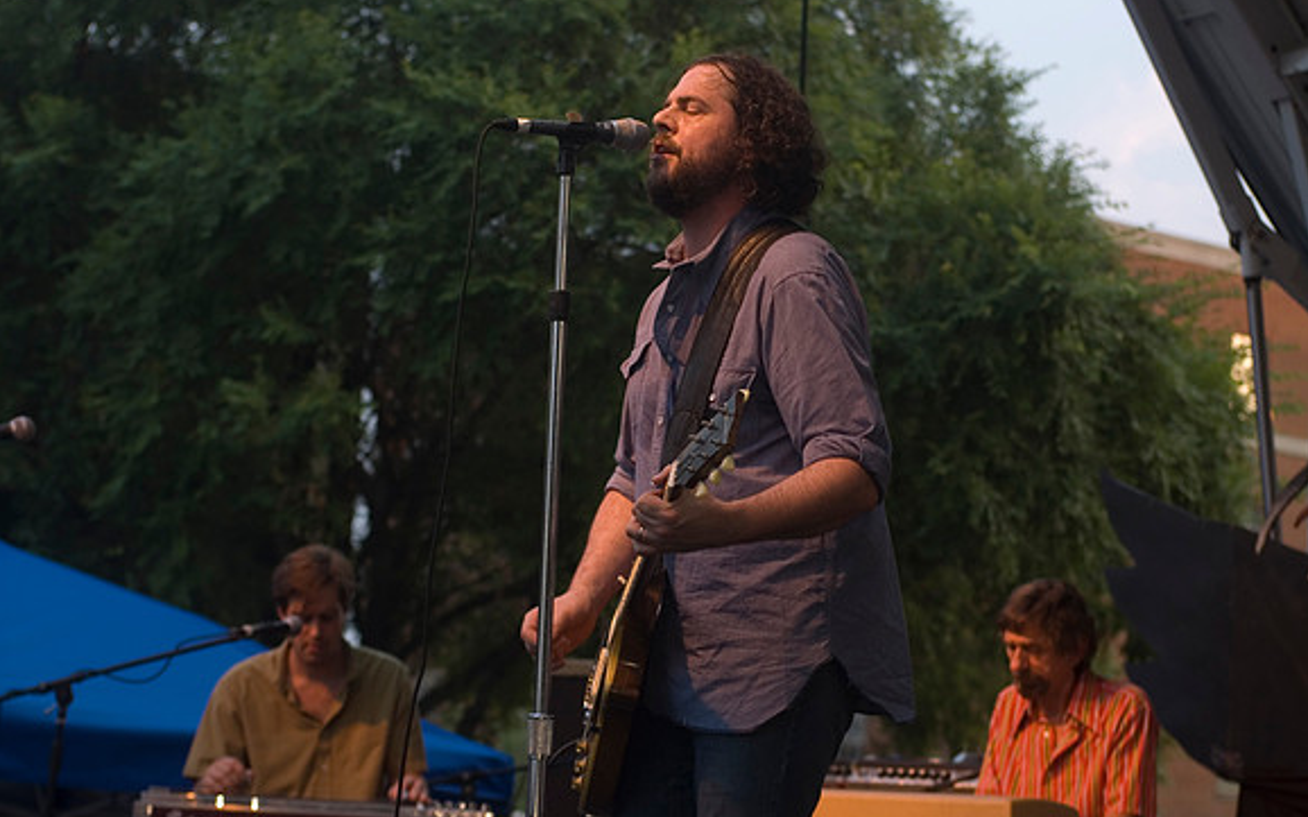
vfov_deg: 14.7
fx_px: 3172
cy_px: 423
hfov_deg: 23.3
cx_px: 654
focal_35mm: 89
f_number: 4
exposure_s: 1/125
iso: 200
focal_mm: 58
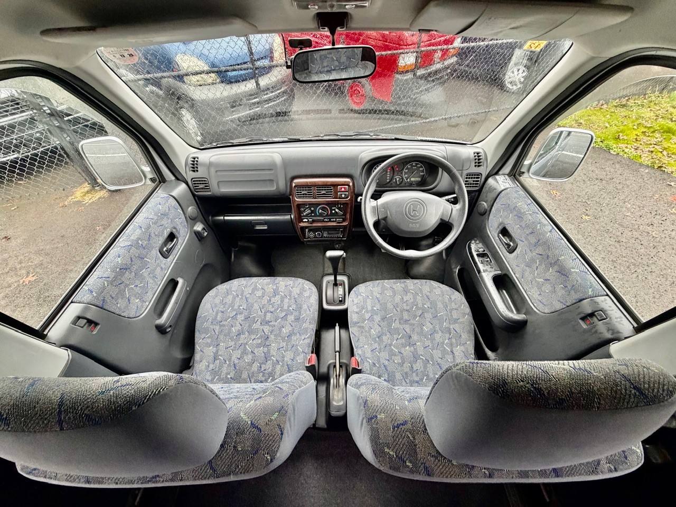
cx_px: 338
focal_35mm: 14
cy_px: 254
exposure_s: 1/67
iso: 320
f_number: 2.2
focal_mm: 2.22
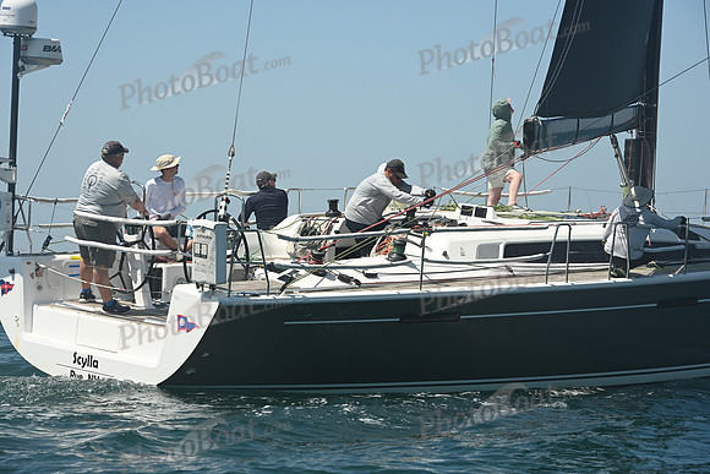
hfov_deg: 16.4
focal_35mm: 125
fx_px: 2466
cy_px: 237
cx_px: 355
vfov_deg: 11.0
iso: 320
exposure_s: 1/1000
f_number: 9
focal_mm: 125
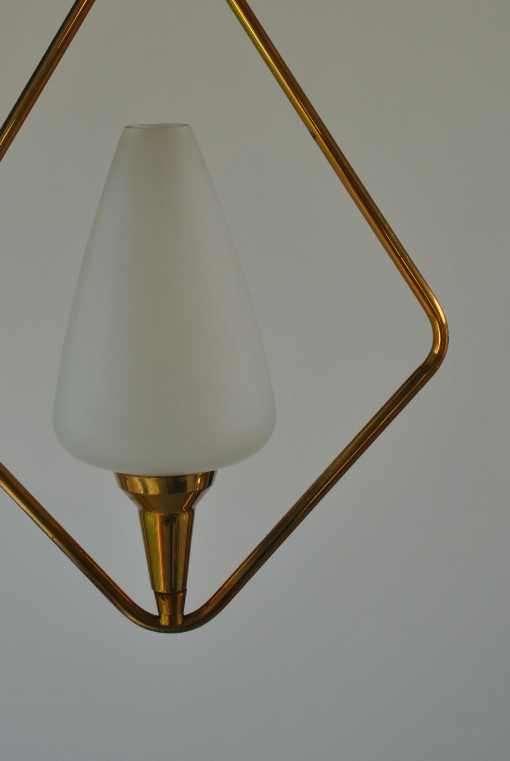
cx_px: 151
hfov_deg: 15.0
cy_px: 156
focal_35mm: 91
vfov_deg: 22.1
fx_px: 1928
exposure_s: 1/125
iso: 180
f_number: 5.6
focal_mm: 38
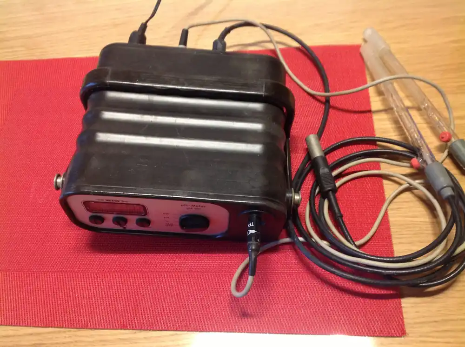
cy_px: 174
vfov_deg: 40.6
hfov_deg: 52.7
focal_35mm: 35
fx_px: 469
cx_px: 232
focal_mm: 4.28
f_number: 2.4
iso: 250
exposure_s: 1/15
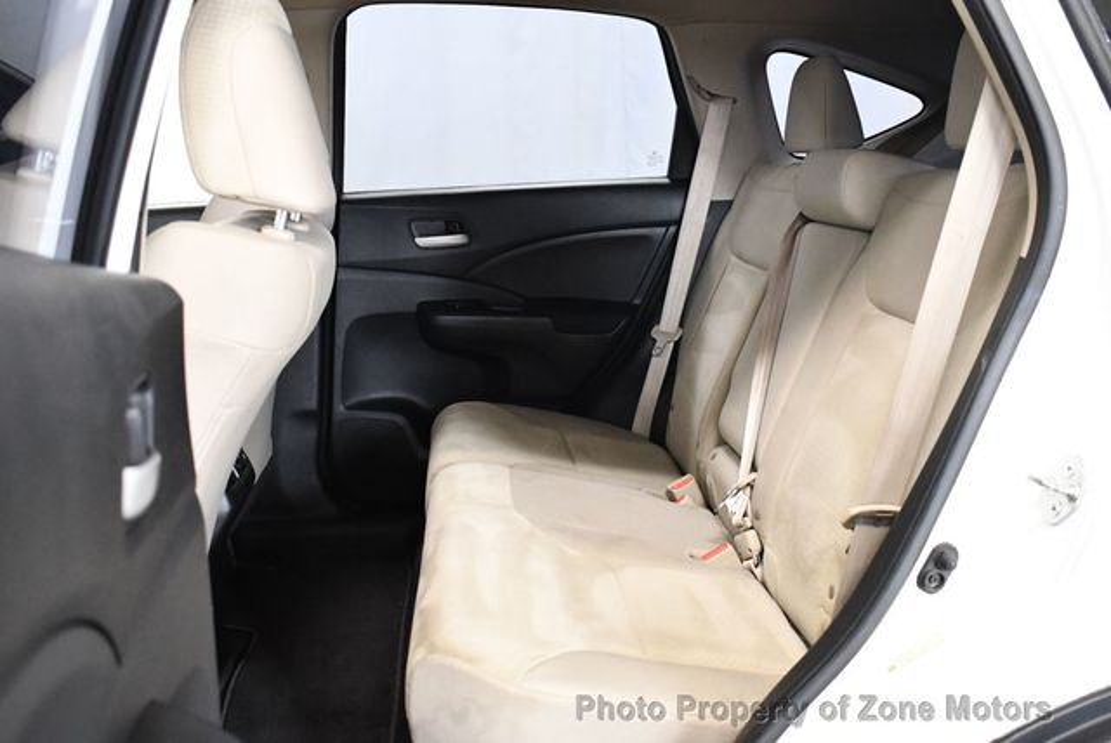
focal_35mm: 36
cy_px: 372
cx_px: 556
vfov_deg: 36.9
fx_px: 1112
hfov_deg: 53.1
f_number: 3.5
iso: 3200
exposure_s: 1/100
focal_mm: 18
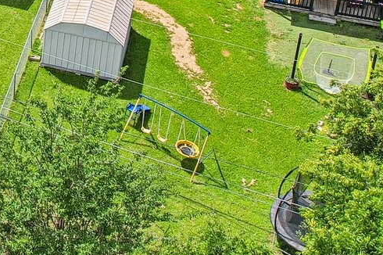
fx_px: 978
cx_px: -167
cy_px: -190
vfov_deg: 13.5
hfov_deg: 19.7
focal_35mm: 92
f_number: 2.8
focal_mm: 8.4
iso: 100
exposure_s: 1/1600
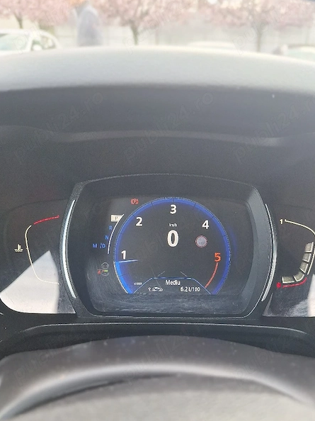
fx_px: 376
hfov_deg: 45.1
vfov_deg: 57.9
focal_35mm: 31
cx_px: 196
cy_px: 253
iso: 40
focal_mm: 5.54
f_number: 1.8
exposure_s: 1/125
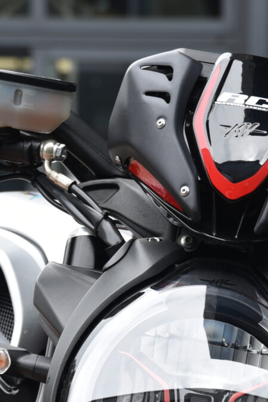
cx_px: 190
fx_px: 2199
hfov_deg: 7.0
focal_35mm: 197
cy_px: 648
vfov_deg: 10.0
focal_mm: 52
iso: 100
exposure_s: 1/100
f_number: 5
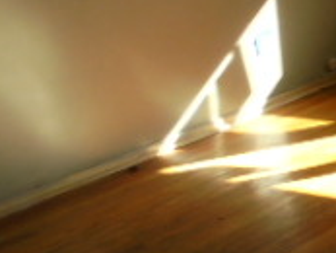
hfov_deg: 15.7
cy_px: 88
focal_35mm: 107
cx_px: 602
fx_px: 1039
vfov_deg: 13.8
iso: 250
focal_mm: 5.3
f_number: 11.8
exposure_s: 1/40
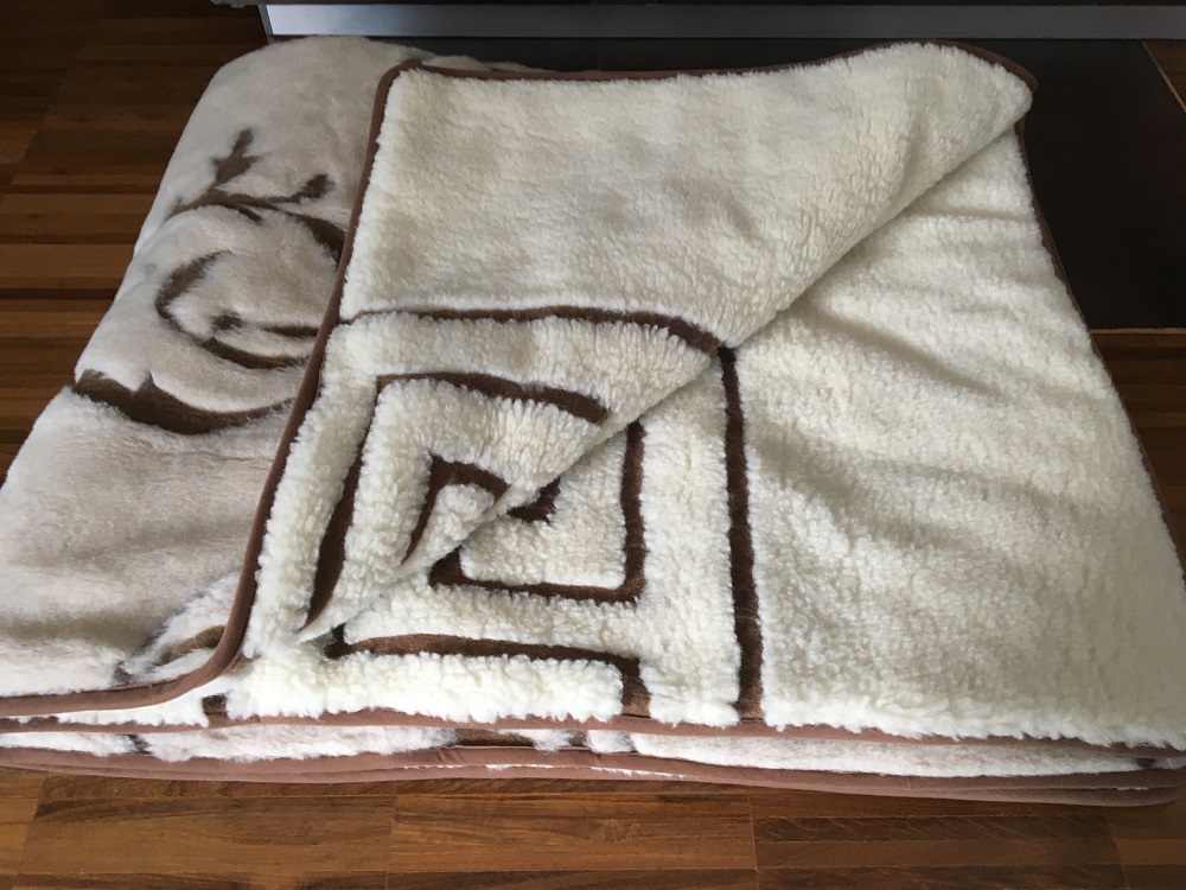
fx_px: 994
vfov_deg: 48.2
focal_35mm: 29
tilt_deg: -51.3
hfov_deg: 61.7
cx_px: 593
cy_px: 445
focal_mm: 4.15
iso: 80
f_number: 2.2
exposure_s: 1/33
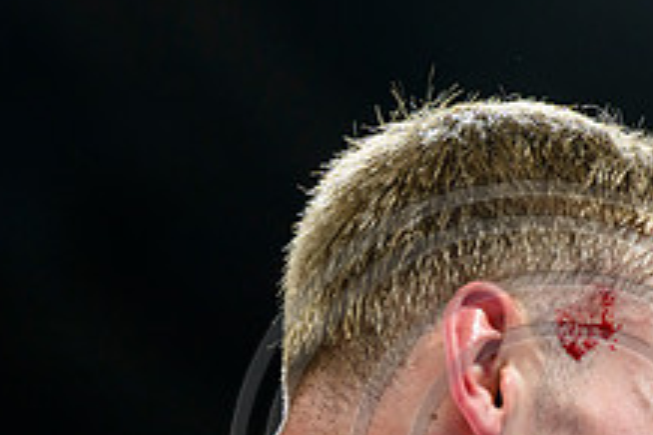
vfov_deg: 2.6
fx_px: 9660
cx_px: 536
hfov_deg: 3.9
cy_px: 484
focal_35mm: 533
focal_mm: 200
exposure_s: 1/1000
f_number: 4
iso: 2000
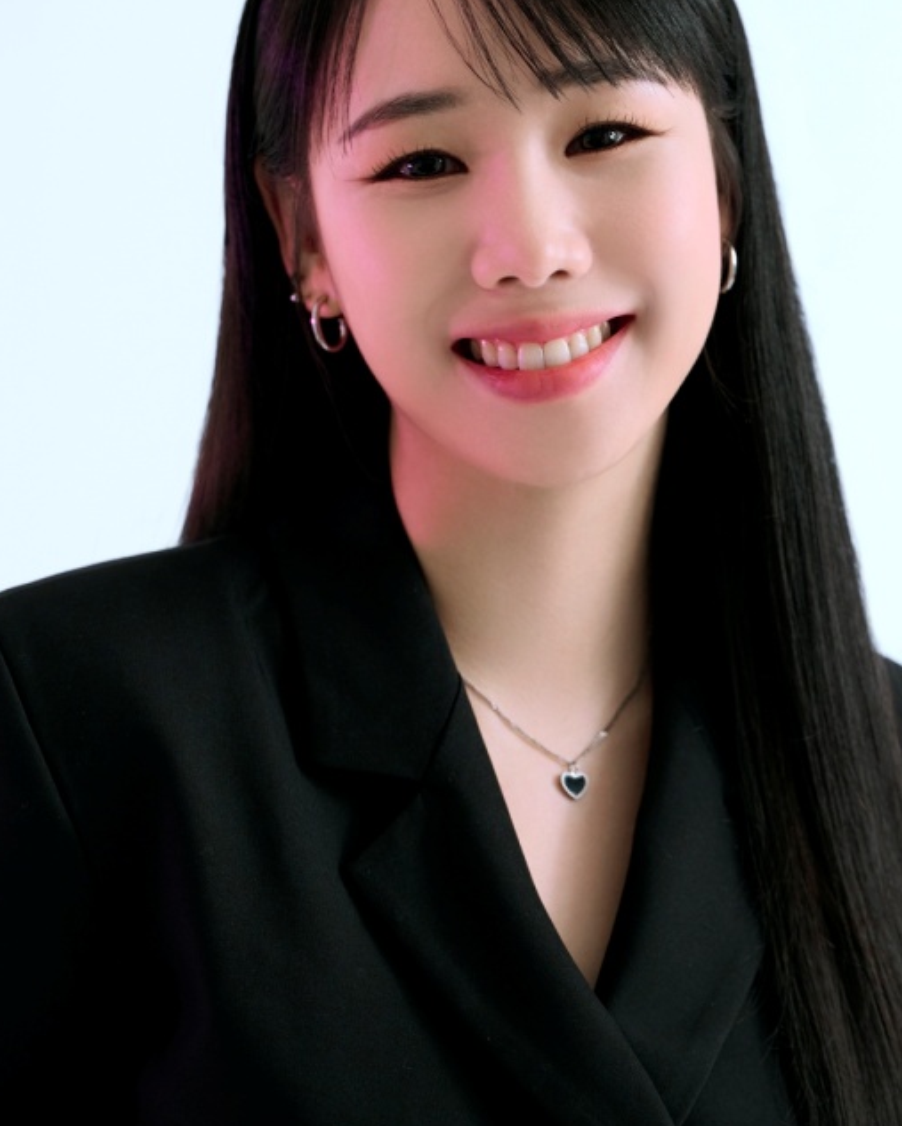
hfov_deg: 11.0
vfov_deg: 13.7
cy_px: 413
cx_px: 509
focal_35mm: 140
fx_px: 4668
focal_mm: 105
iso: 800
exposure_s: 1/125
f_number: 4.5
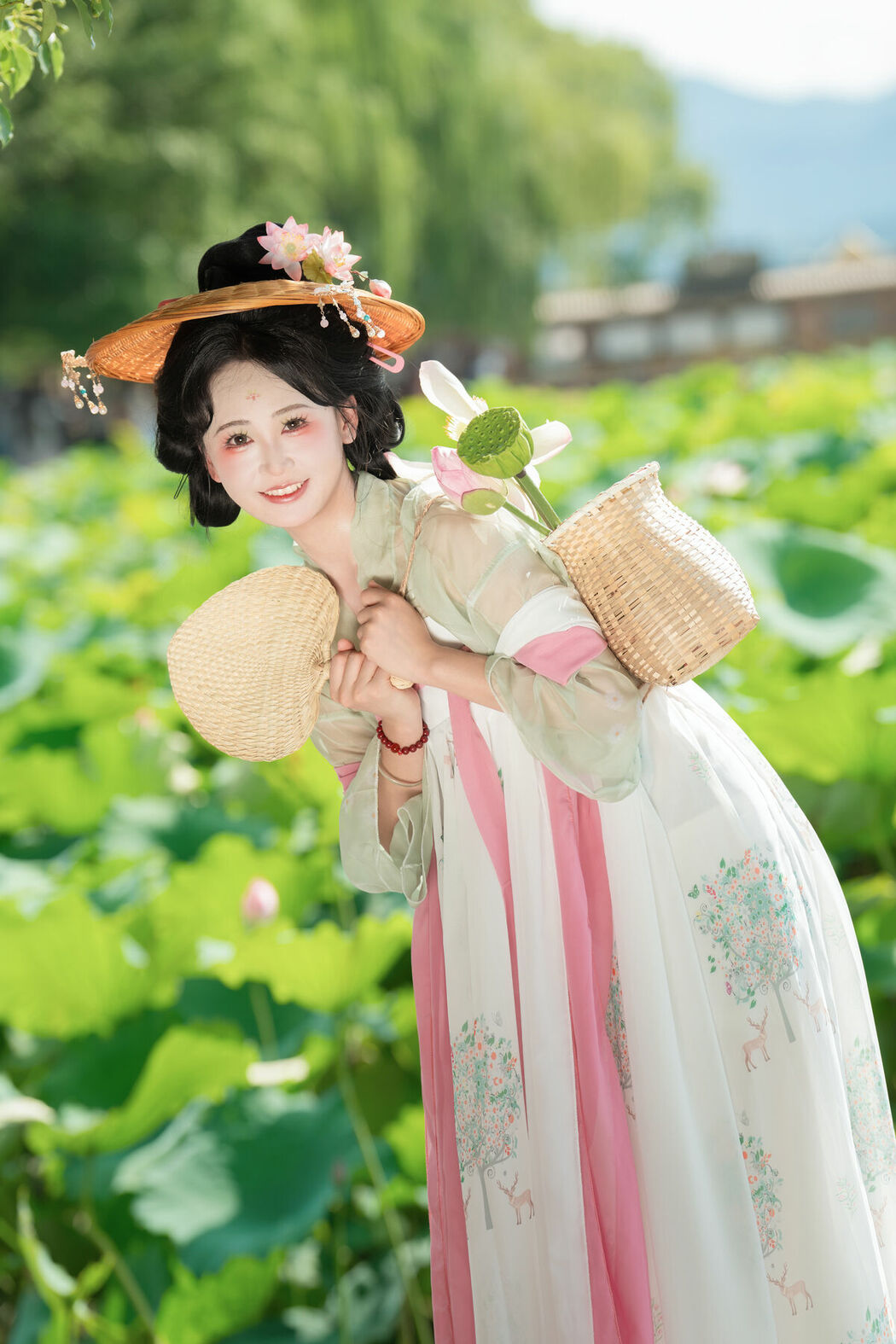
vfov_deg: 16.8
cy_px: 672
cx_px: 448
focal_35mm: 122
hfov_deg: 11.2
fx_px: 4554
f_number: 3.5
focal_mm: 122
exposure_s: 1/400
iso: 100
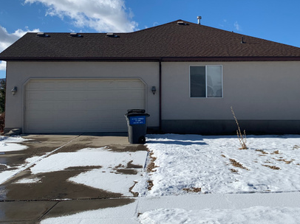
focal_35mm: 41
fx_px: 355
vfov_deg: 34.9
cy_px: 80
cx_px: 166
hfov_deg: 45.7
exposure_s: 1/4274
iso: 25
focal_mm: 4.25
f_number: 1.8
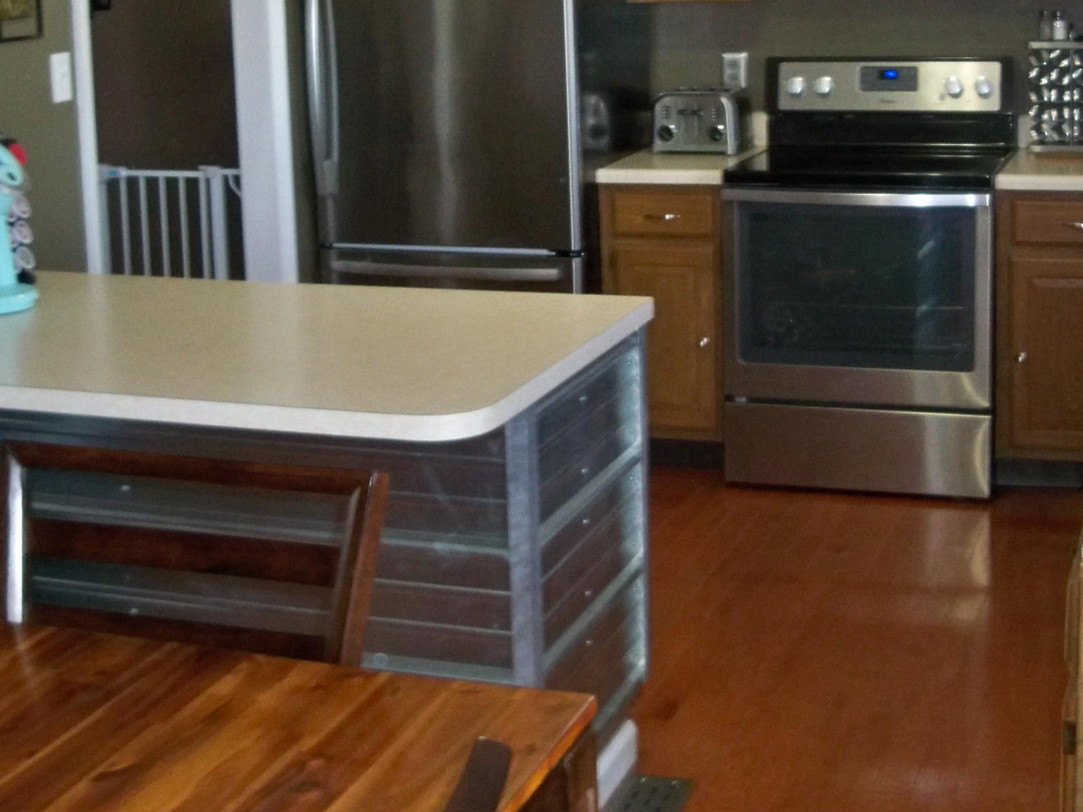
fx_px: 1909
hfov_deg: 31.7
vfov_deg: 23.6
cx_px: 545
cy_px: 150
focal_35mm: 61
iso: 320
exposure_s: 1/30
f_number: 3.5
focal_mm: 6.2
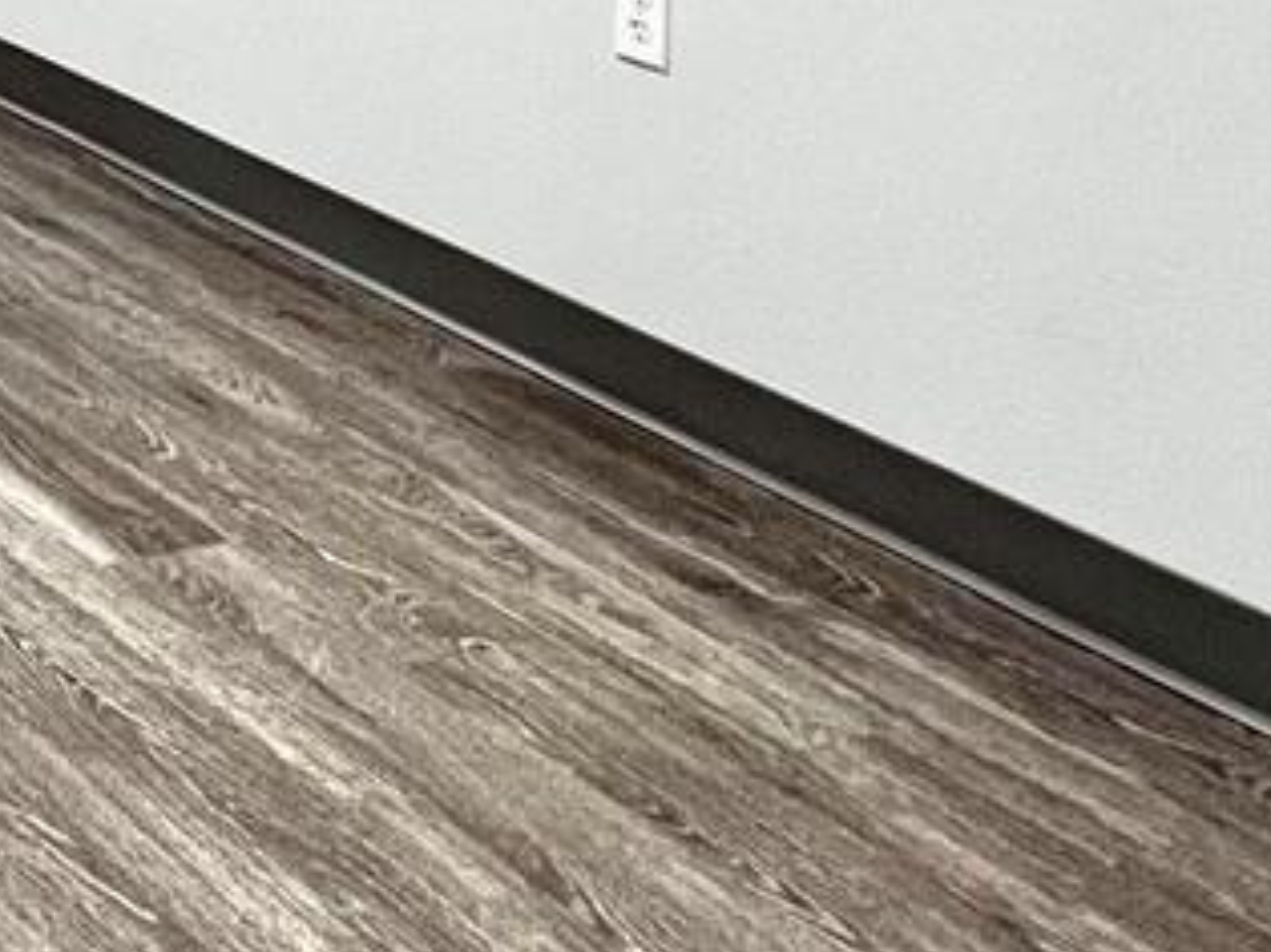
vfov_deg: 18.8
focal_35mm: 66
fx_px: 2422
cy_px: -597
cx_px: -541
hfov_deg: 24.2
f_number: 1.8
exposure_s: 1/122
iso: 100
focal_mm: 1.57
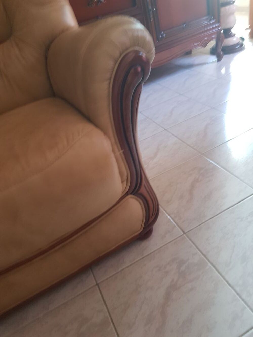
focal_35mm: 26
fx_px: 253
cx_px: 126
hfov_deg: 53.1
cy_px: 168
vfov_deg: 67.3
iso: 250
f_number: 1.7
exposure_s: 1/11
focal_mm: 4.2
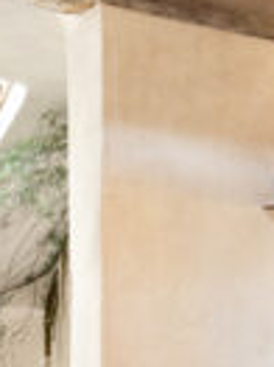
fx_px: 1427
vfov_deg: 14.4
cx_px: 27
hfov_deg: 10.9
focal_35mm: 135
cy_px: 345
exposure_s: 20
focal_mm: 12
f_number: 8
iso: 100
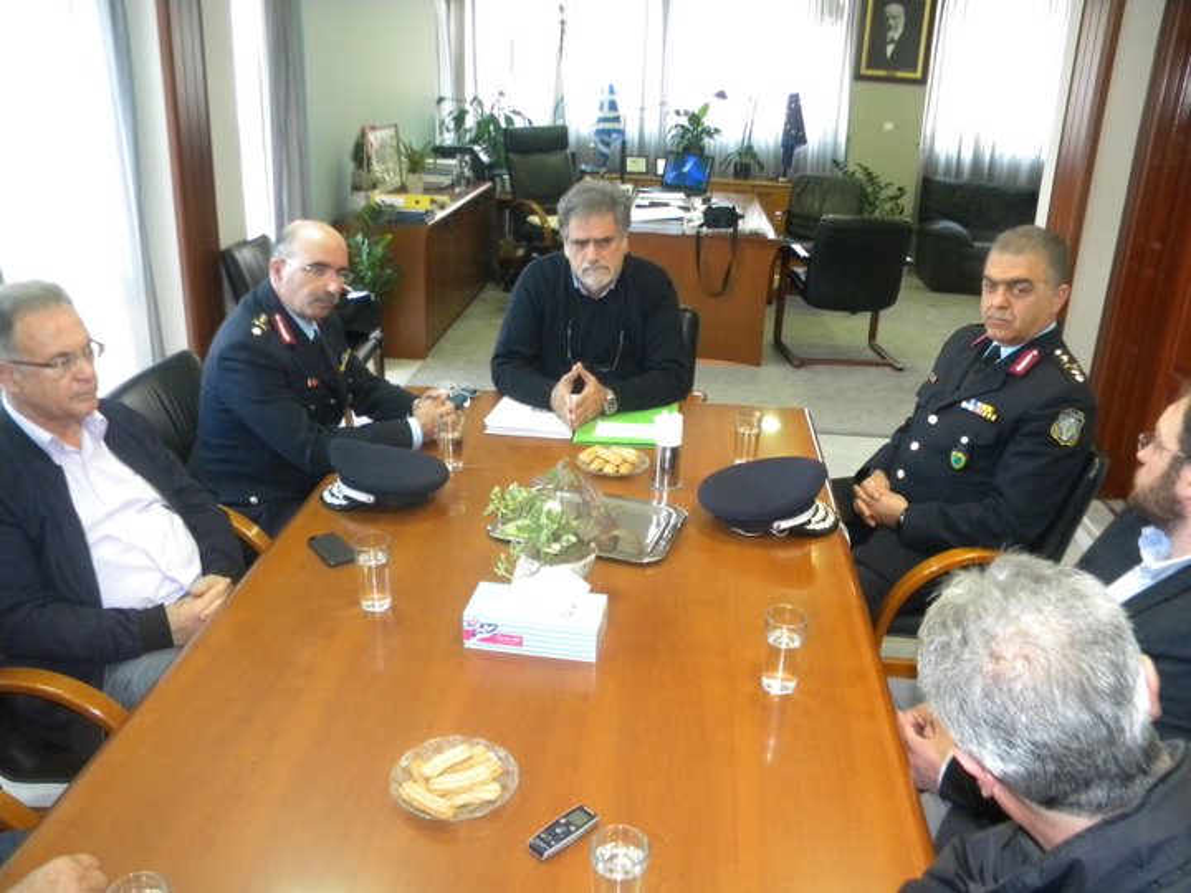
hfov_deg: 63.4
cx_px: 596
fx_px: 963
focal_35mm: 28
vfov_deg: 49.7
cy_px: 446
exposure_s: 1/26
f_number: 3.5
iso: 400
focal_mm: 5
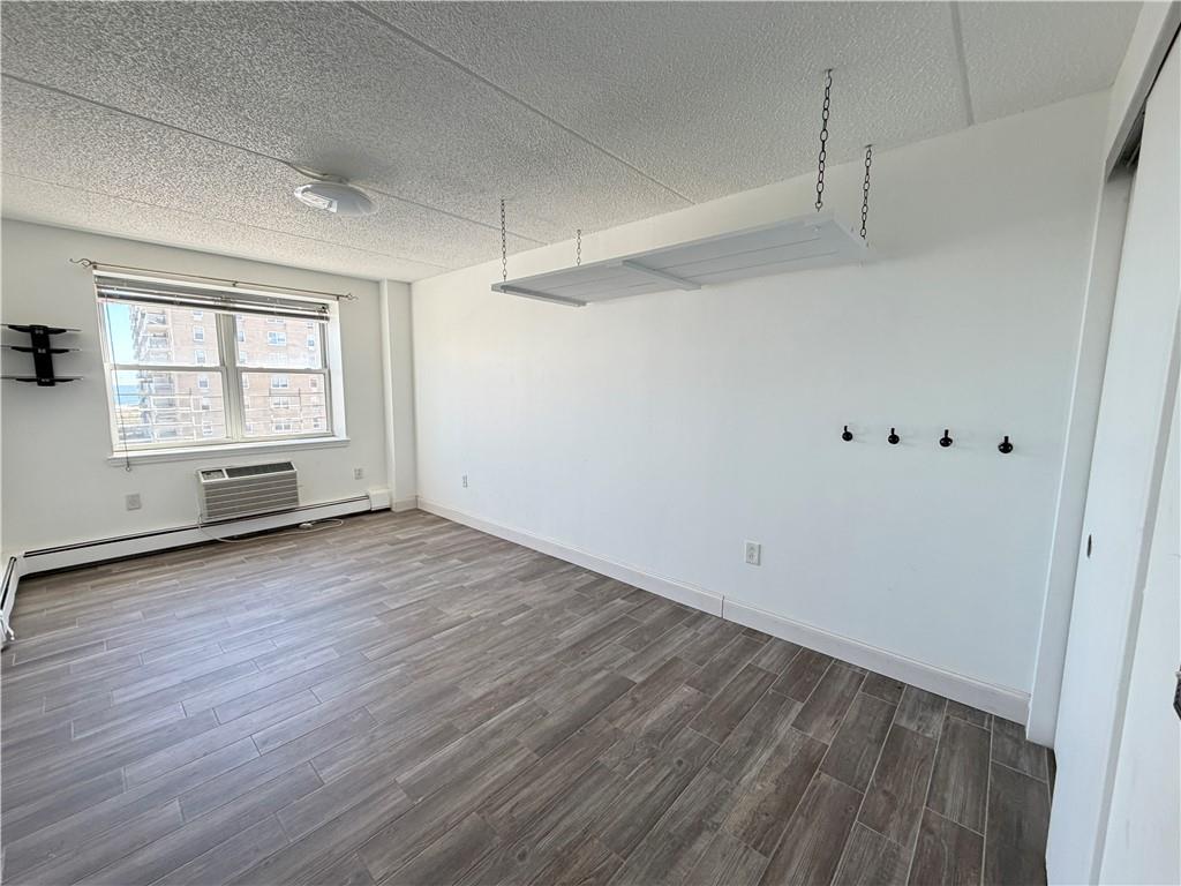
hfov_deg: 102.1
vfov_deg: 85.7
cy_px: 443
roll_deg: -0.1
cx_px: 590
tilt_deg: -6.7
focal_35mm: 14
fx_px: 478
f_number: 2.2
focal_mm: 2.22
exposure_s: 1/121
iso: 250
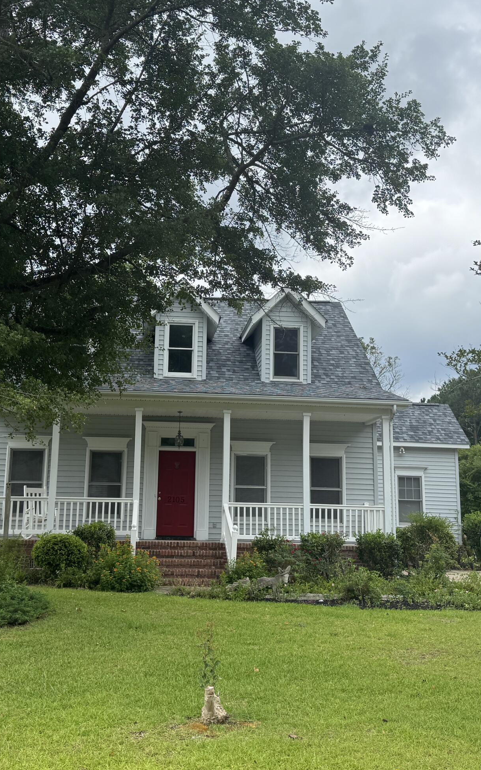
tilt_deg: +11.6
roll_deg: -0.6
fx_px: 818
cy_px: 358
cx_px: 213
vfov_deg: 50.3
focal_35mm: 39
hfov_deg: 32.7
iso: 80
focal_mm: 6.76
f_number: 1.78
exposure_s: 1/2415
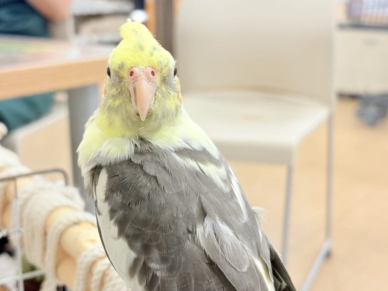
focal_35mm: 52
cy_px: 146
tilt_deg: -15.0
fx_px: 583
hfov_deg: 36.8
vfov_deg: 28.0
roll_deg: +1.0
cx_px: 194
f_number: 1.6
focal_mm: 5.96
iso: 50
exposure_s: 1/50
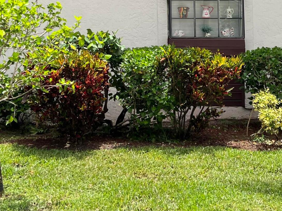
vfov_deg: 20.2
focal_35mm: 69
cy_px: -32
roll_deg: +1.4
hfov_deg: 28.1
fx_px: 562
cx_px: 153
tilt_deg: +7.3
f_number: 1.5
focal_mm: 5.7
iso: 50
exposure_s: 1/3257
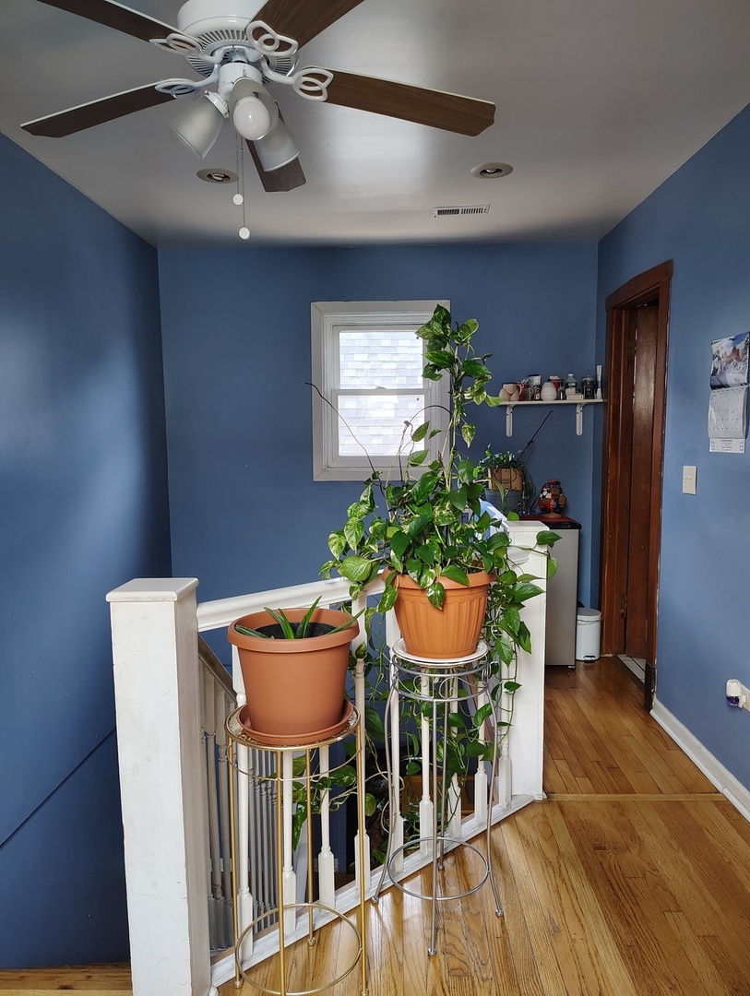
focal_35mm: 24
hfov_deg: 56.9
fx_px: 692
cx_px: 375
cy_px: 498
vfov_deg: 71.5
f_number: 1.8
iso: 888
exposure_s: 1/60
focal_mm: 5.56
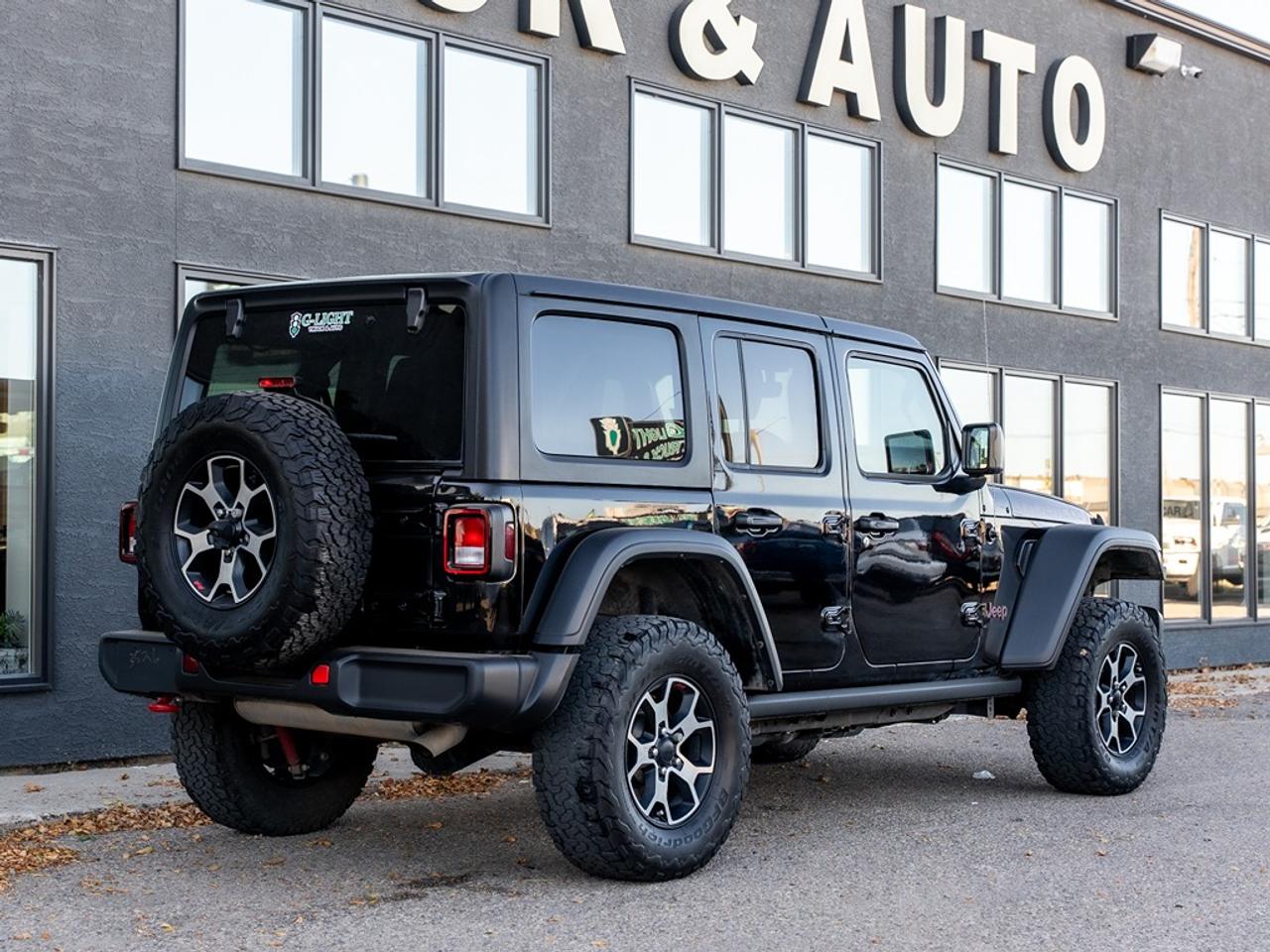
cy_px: 488
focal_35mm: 62
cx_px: 636
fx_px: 2269
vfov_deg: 23.7
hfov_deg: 31.3
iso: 160
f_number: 4
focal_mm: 42.1
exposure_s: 1/250
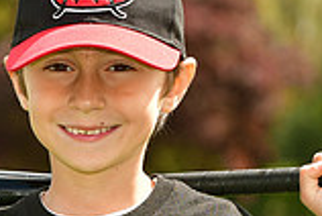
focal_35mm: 604
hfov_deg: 3.4
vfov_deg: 2.3
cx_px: 110
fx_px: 5413
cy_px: 256
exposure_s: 1/640
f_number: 5
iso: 200
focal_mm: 110
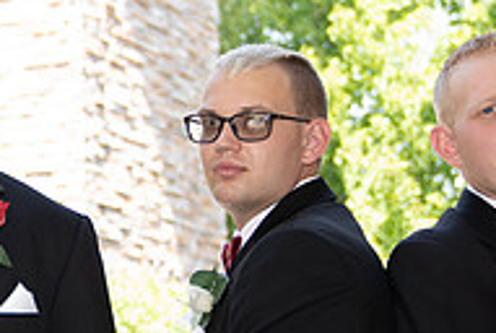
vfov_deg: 11.3
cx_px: -108
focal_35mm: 122
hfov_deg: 16.1
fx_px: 1683
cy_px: 184
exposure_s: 1/200
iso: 160
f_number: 2.8
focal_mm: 32
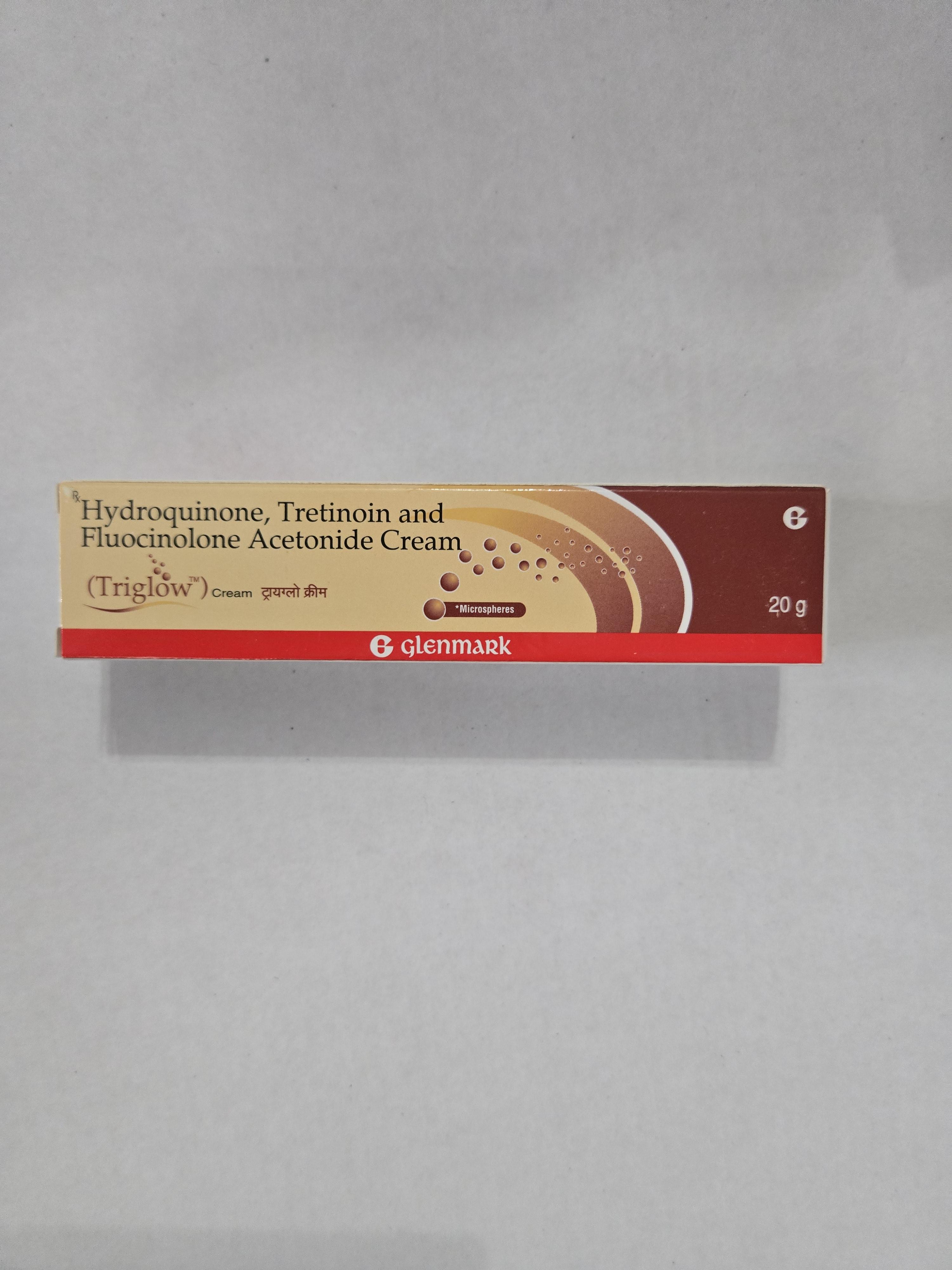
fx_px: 843
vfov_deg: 73.9
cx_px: 476
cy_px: 635
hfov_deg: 58.9
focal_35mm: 23
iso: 1000
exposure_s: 1/120
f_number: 1.8
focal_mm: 5.4
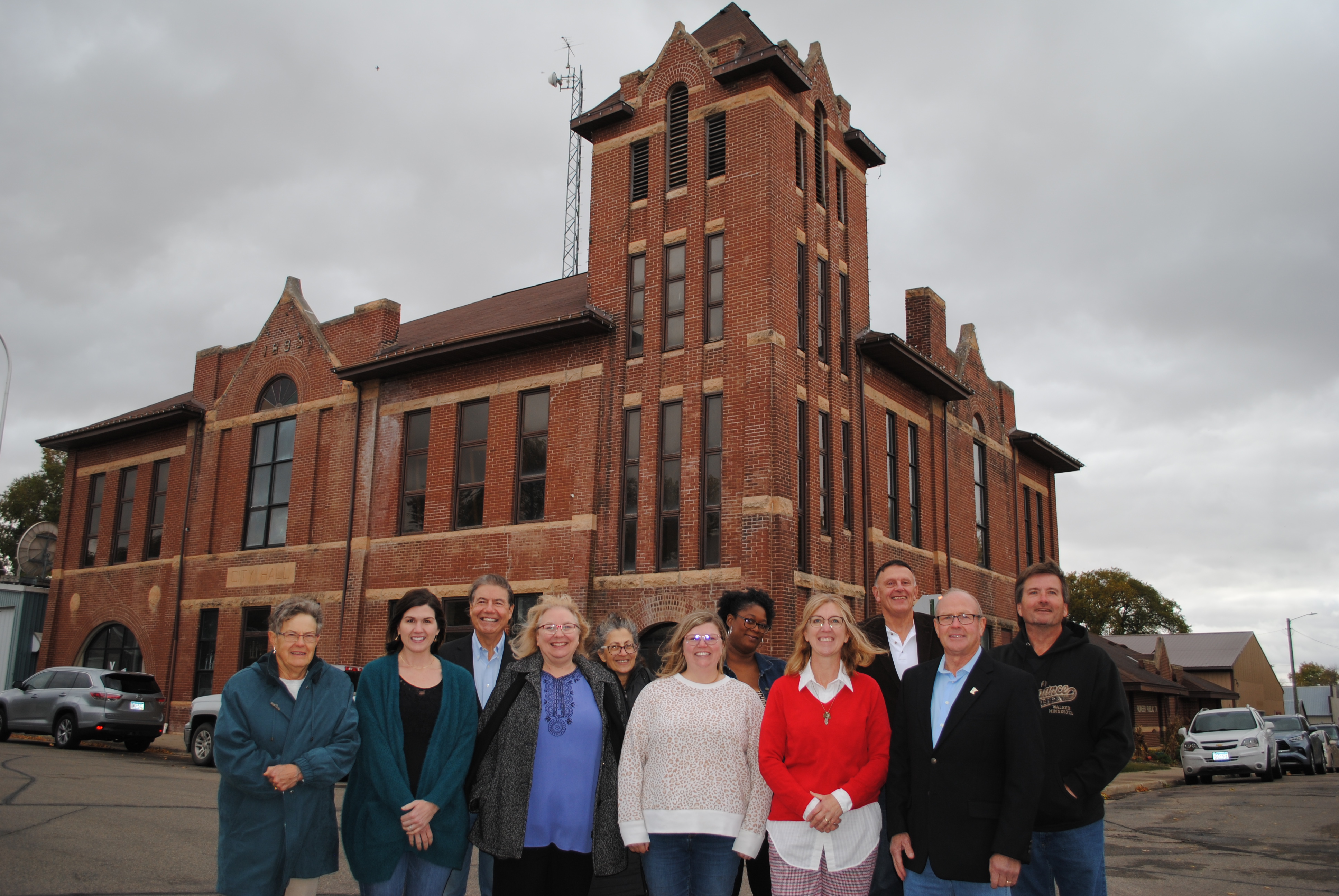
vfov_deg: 43.7
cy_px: 448
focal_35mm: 30
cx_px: 670
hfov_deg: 61.9
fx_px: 1117
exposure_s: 1/125
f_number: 3.8
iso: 100
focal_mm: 20
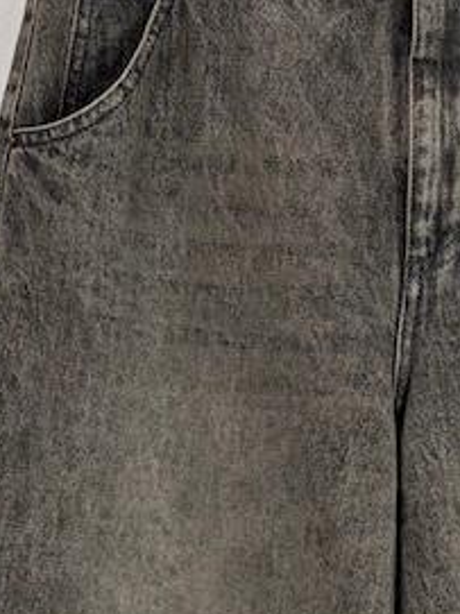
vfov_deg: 20.2
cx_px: 406
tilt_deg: -9.4
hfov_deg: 15.5
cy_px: 631
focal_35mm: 94
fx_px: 1667
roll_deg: +0.2
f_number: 1.6
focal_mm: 5.96
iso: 64
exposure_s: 1/100
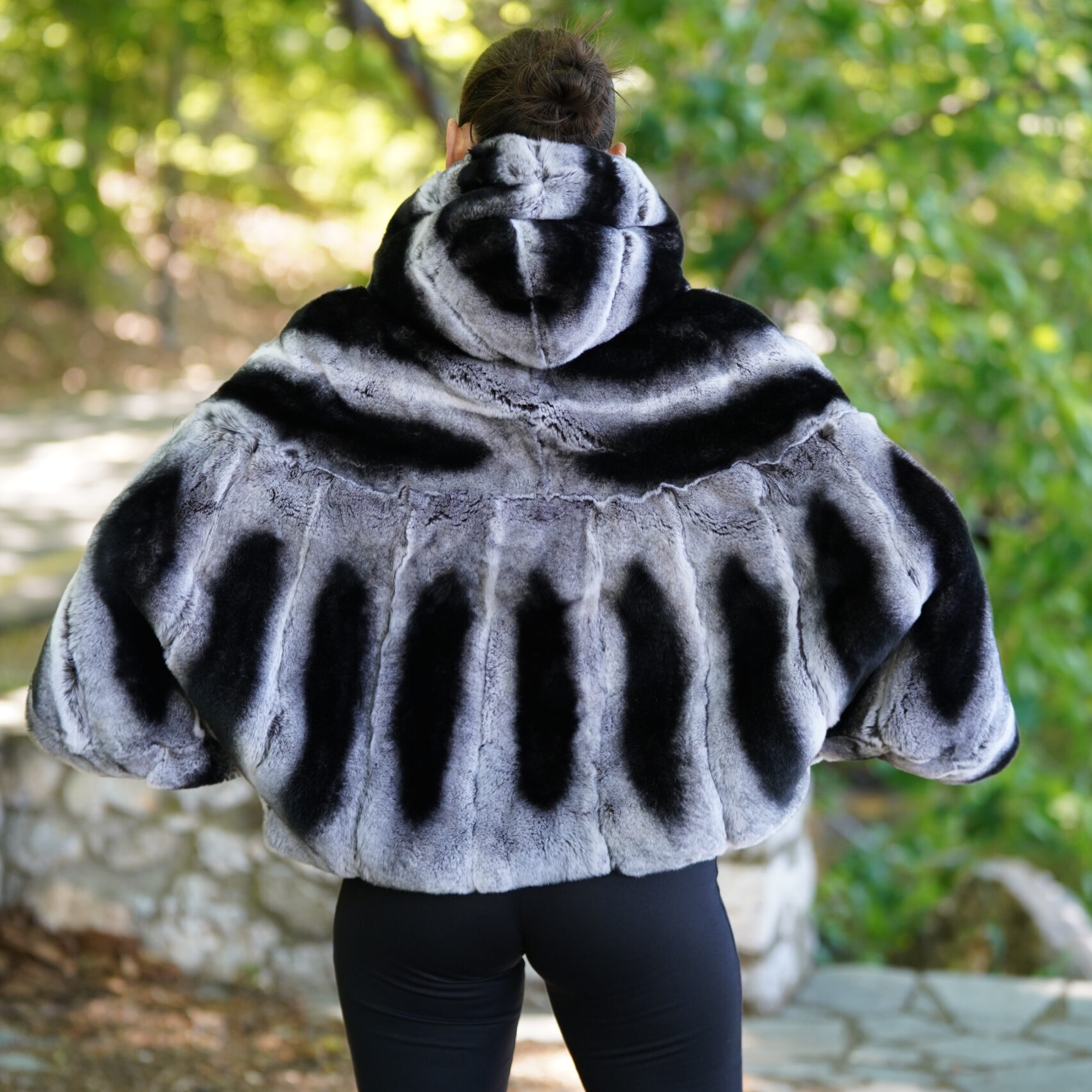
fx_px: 3426
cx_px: 548
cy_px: 503
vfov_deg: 18.1
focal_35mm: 96
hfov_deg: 18.1
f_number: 2.8
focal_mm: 75
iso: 640
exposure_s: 1/320
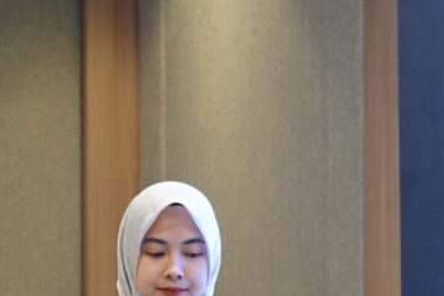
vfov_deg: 6.7
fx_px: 2516
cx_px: 472
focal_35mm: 204
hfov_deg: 10.0
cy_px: 307
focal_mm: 70
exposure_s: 1/60
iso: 3200
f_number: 4
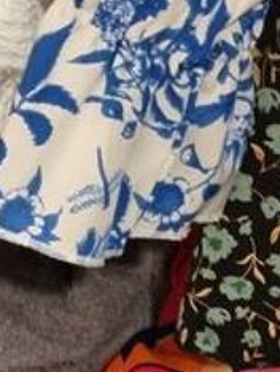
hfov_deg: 9.4
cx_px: -266
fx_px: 1593
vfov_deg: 13.0
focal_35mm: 148
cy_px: 425
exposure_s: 1/25
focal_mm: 5.4
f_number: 1.8
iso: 640
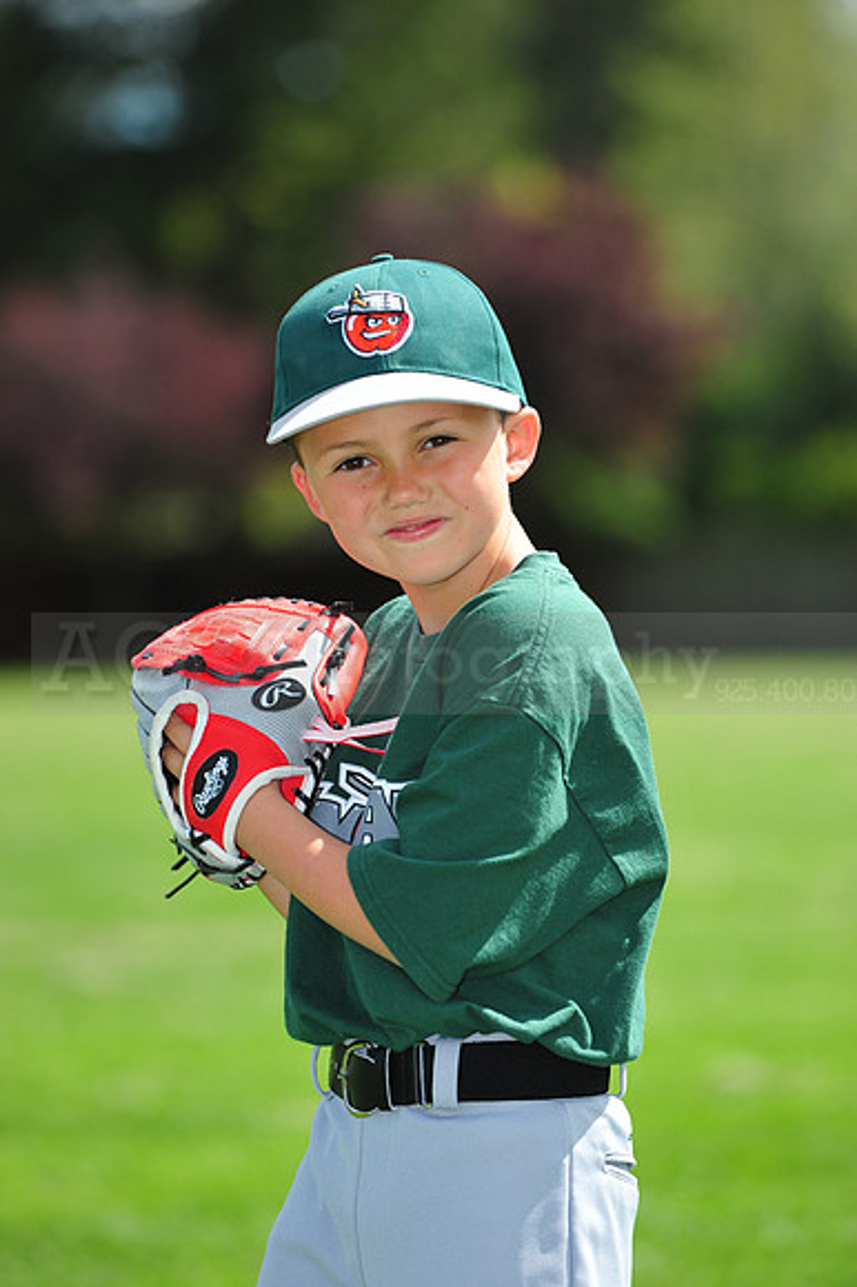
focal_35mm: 200
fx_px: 7150
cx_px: 428
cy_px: 644
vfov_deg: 10.3
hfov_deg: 6.9
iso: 400
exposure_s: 1/1600
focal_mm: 200
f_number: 5
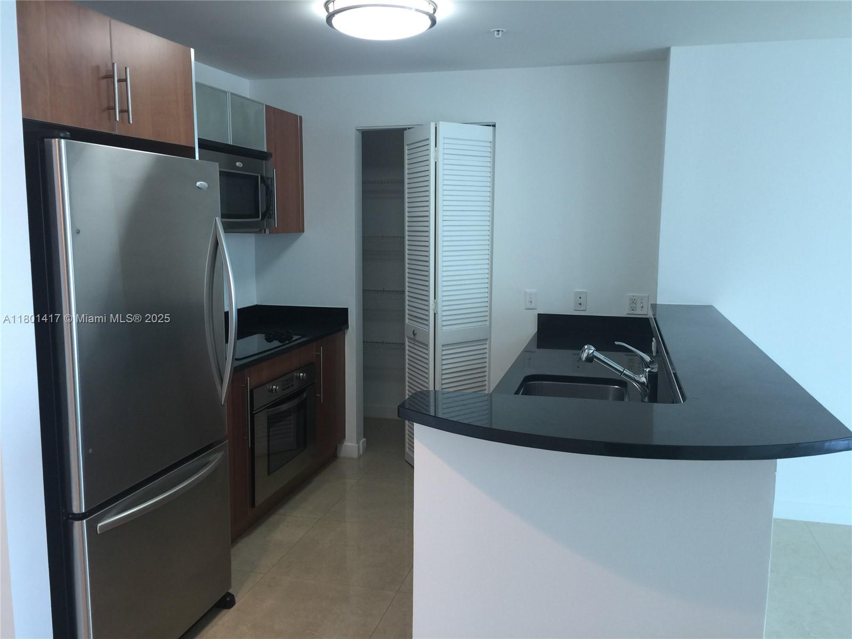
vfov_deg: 48.2
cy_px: 320
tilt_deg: -7.0
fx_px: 714
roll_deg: -2.3
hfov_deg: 61.7
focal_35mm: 29
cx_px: 426
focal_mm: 4.15
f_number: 2.2
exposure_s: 1/15
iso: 32
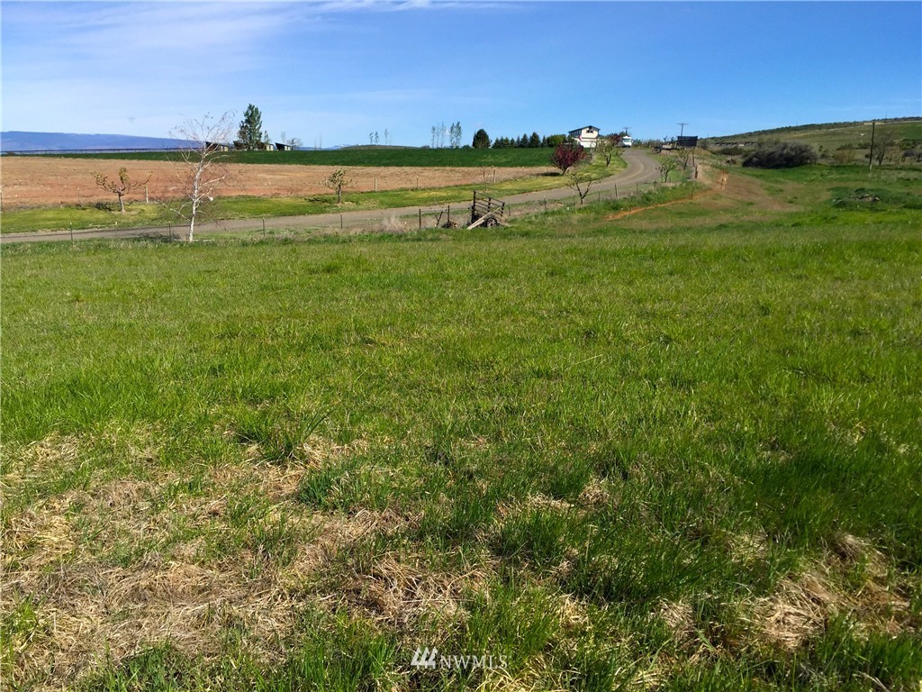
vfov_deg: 48.2
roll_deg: -2.3
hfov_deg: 61.7
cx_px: 461
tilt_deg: -11.0
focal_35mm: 29
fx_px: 772
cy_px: 346
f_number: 2.2
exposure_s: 1/2326
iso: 32
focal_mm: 4.15
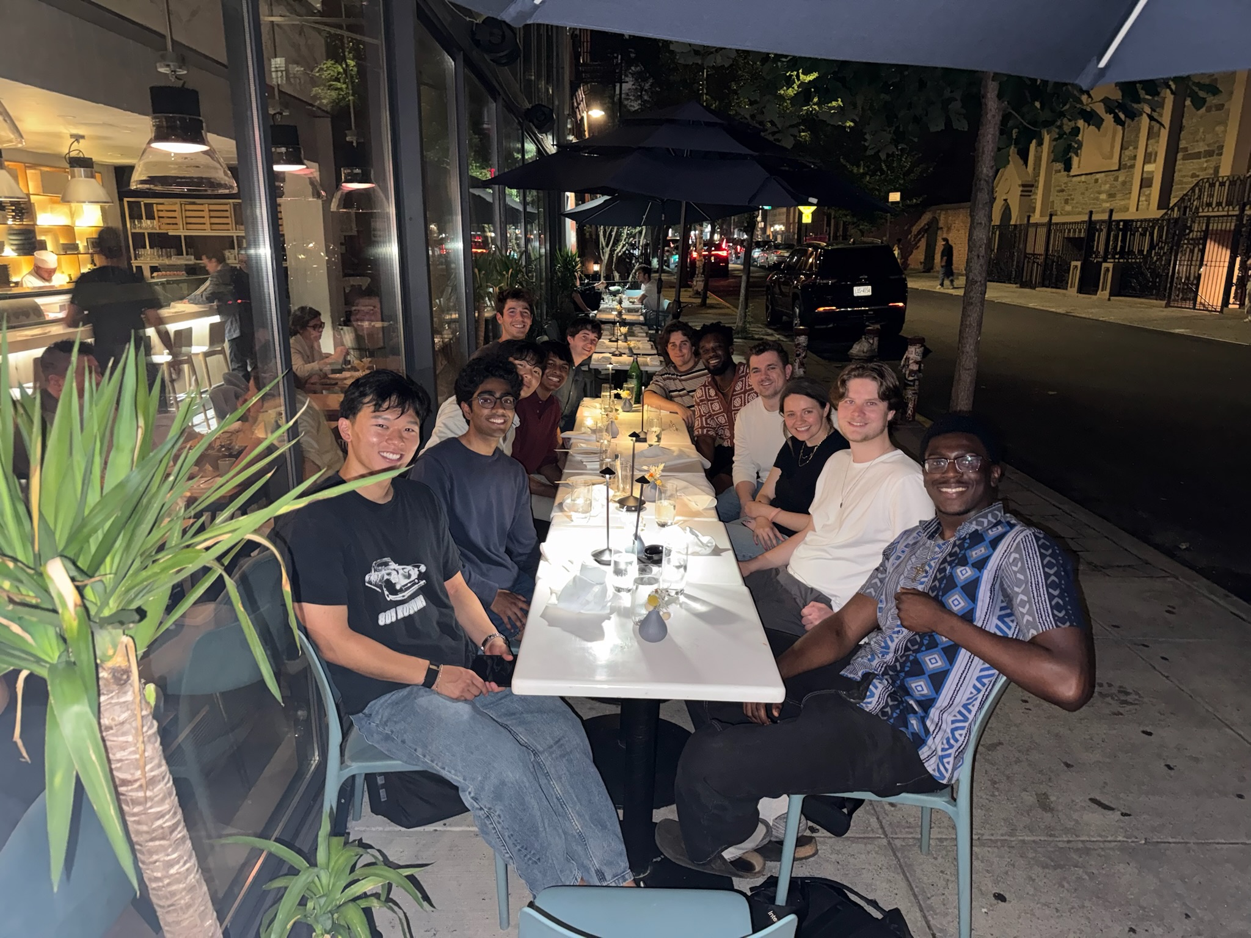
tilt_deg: -15.0
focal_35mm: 24
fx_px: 867
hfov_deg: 71.6
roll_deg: -0.3
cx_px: 626
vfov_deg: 56.8
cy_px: 469
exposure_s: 1/12
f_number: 1.78
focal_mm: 6.76
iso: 400
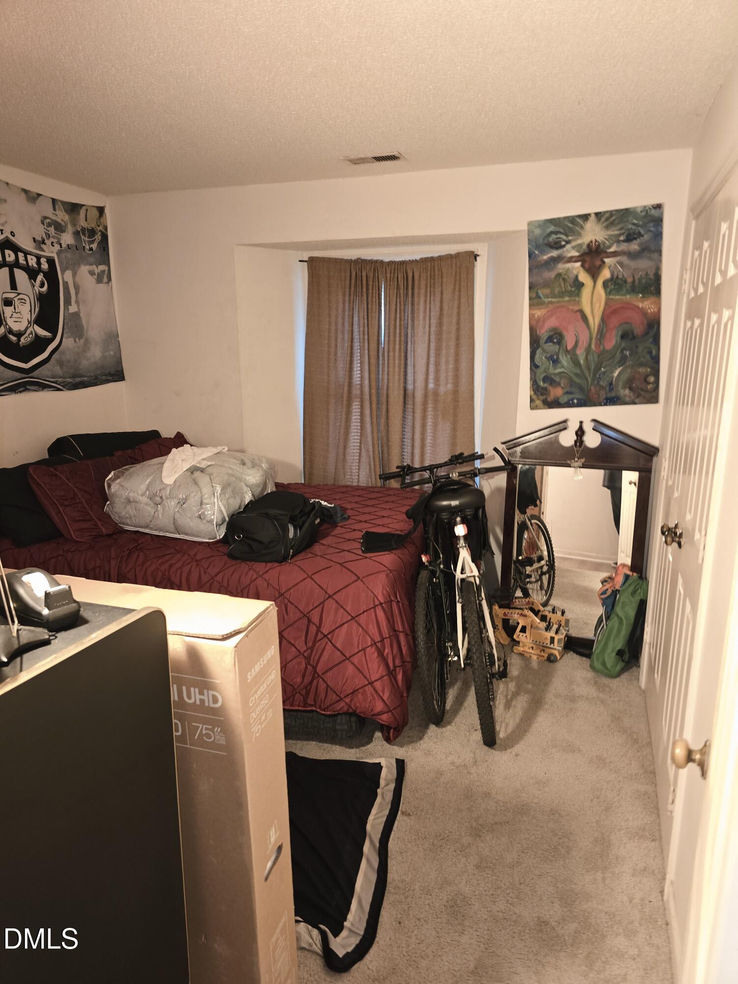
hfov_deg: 58.9
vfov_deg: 73.9
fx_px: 654
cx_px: 369
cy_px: 492
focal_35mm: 23
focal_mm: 6.3
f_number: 1.7
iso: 200
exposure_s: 1/15
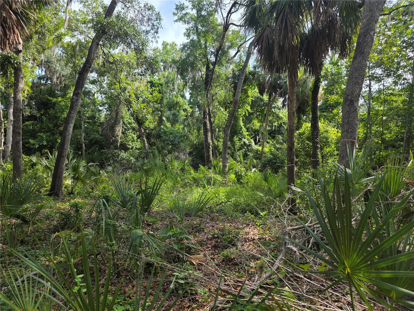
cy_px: 156
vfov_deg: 58.9
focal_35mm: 23
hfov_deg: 73.9
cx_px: 207
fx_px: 275
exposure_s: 1/1225
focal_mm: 6.3
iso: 80
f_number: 1.7
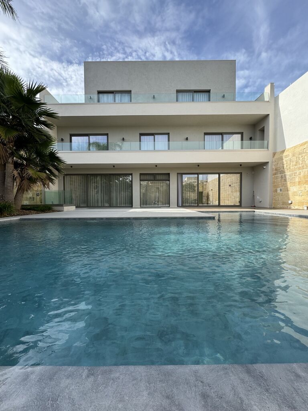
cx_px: 154
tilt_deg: -1.6
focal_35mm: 14
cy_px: 206
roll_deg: -0.1
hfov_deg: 85.7
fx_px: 166
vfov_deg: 102.1
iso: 40
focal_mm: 2.22
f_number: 2.2
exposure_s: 1/720
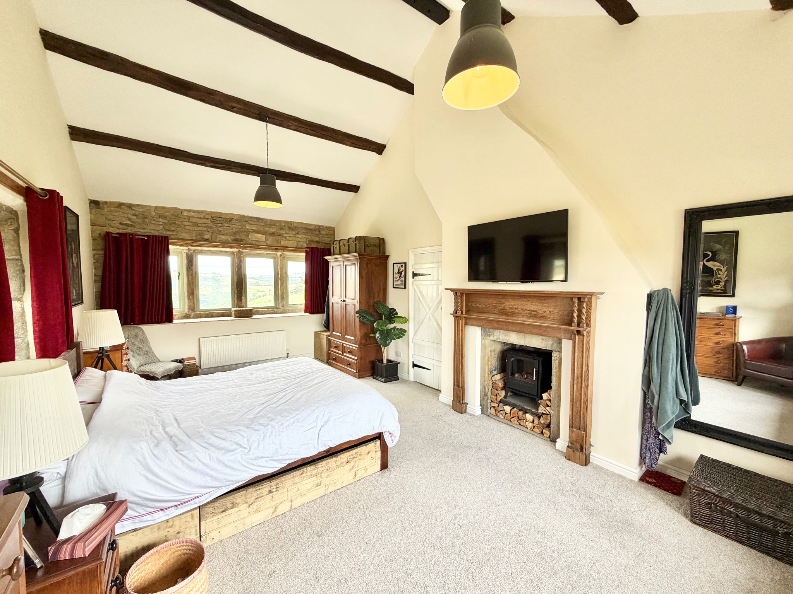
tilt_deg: -3.2
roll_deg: +0.2
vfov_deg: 85.7
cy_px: 297
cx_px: 396
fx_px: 321
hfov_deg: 102.1
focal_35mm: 14
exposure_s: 1/121
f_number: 2.2
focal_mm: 2.22
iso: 100
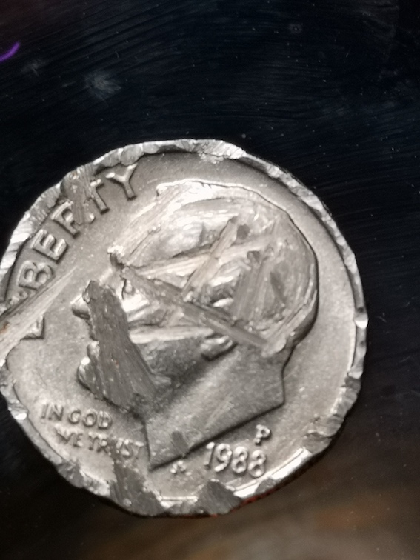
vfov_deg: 20.4
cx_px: 210
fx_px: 1553
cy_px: 280
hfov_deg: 15.4
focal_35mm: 96
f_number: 1.8
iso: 160
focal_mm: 5.58
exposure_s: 1/33.3
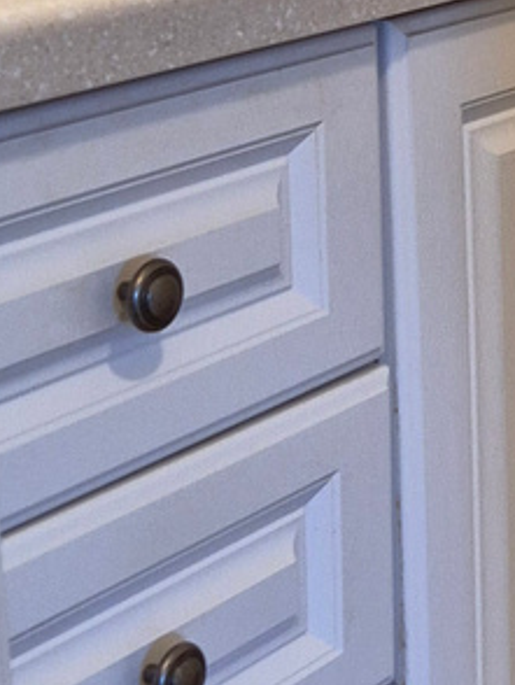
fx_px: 2377
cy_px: 128
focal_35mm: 120
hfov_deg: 11.0
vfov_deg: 16.3
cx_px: 1107
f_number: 1.8
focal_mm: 5.4
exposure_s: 1/120
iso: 250
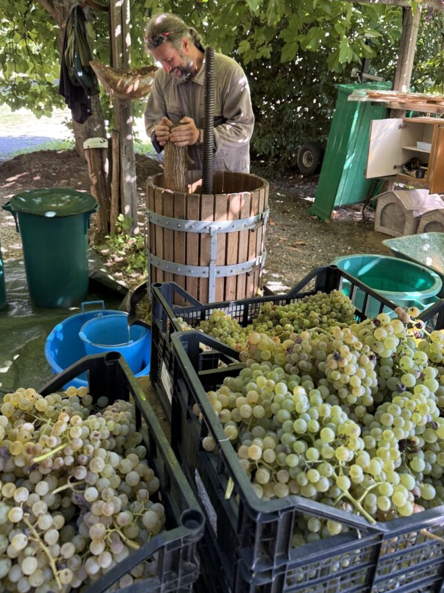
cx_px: 213
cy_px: 257
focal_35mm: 28
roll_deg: -1.6
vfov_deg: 63.2
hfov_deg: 49.7
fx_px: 479
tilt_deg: -19.7
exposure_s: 1/120
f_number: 1.78
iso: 200
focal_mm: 6.76
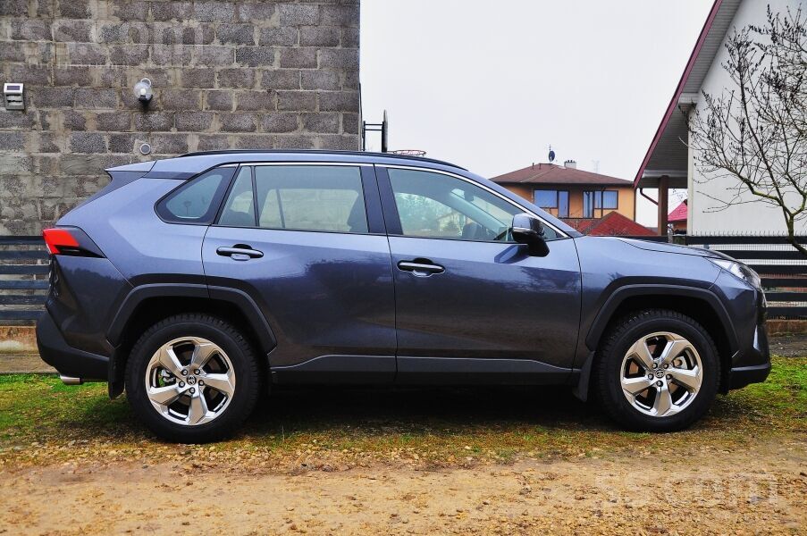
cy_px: 268
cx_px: 404
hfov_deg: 59.5
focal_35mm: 32
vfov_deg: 41.6
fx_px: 705
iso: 400
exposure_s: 1/125
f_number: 5.6
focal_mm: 21
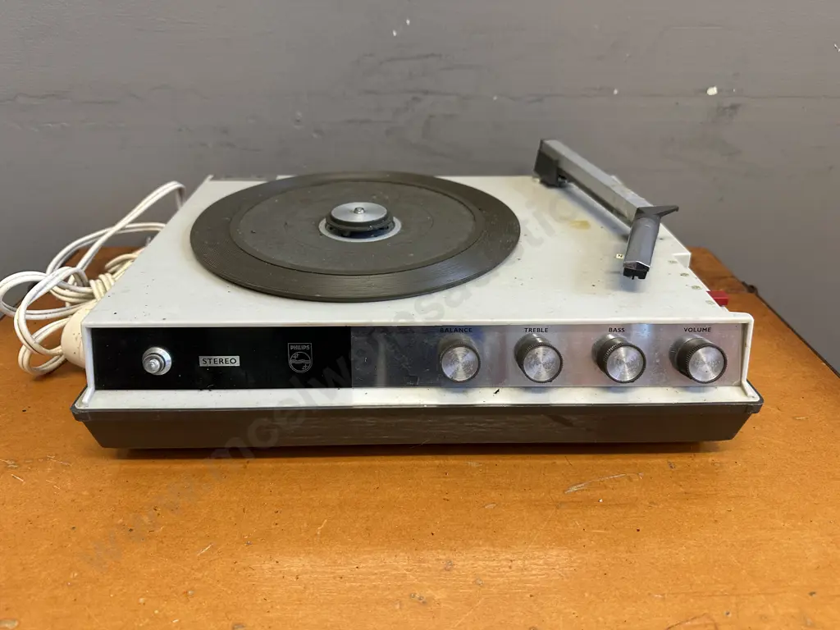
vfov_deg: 56.8
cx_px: 420
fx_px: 582
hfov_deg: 71.6
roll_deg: +0.0
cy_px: 315
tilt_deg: -31.2
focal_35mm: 24
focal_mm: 6.86
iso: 200
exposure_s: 1/100
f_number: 1.78
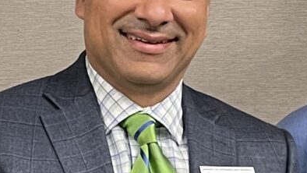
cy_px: 323
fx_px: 1498
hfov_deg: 11.7
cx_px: 166
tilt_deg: -5.8
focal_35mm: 184
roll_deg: +1.2
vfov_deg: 6.4
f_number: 1.6
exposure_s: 1/60
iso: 160
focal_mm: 4.2
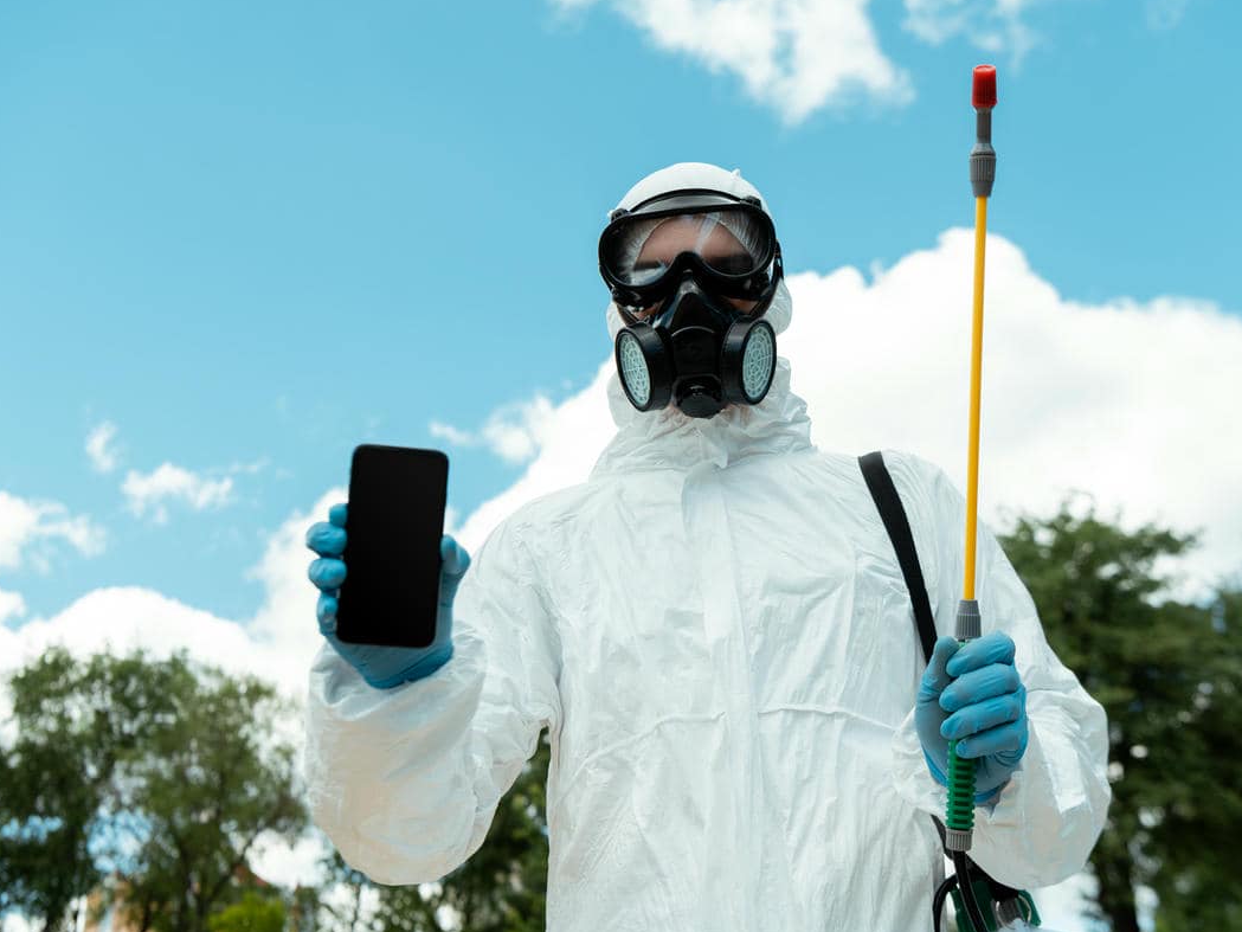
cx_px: 626
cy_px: 466
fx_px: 1579
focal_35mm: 44
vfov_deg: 32.9
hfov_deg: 42.9
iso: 100
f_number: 5
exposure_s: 1/320
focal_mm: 40
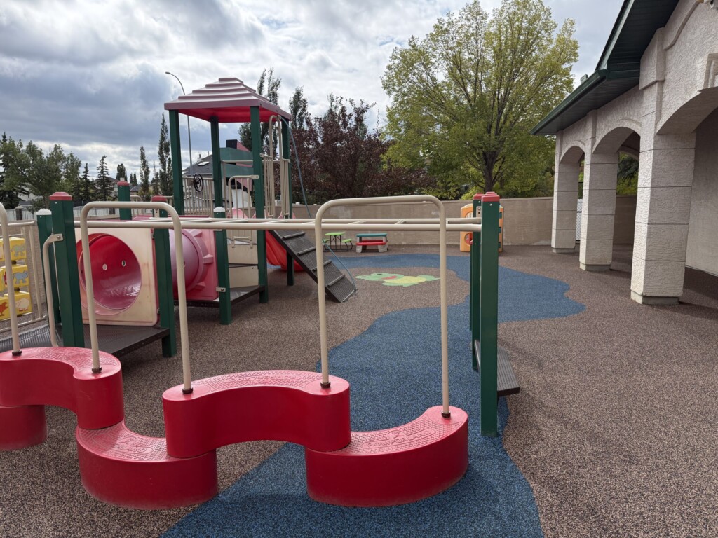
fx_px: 498
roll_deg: +0.6
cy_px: 269
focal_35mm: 24
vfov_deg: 56.8
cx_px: 359
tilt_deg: -7.6
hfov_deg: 71.6
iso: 100
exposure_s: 1/3953
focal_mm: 6.76
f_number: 1.78
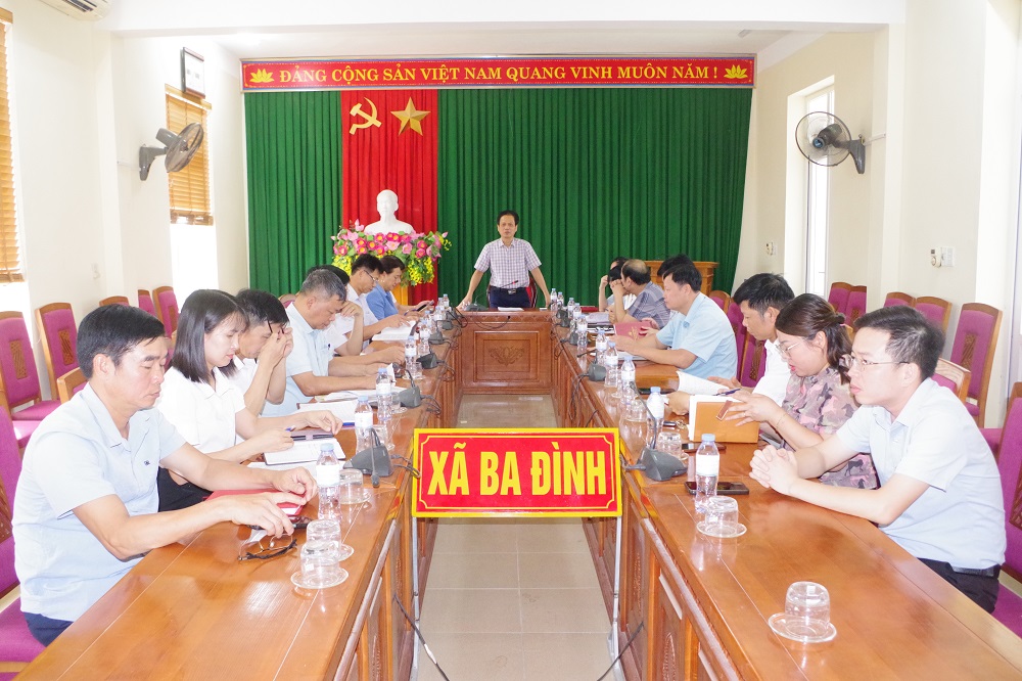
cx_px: 511
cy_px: 340
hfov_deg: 61.9
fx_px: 851
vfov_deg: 43.6
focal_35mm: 30
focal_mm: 20
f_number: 5.6
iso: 6400
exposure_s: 1/125
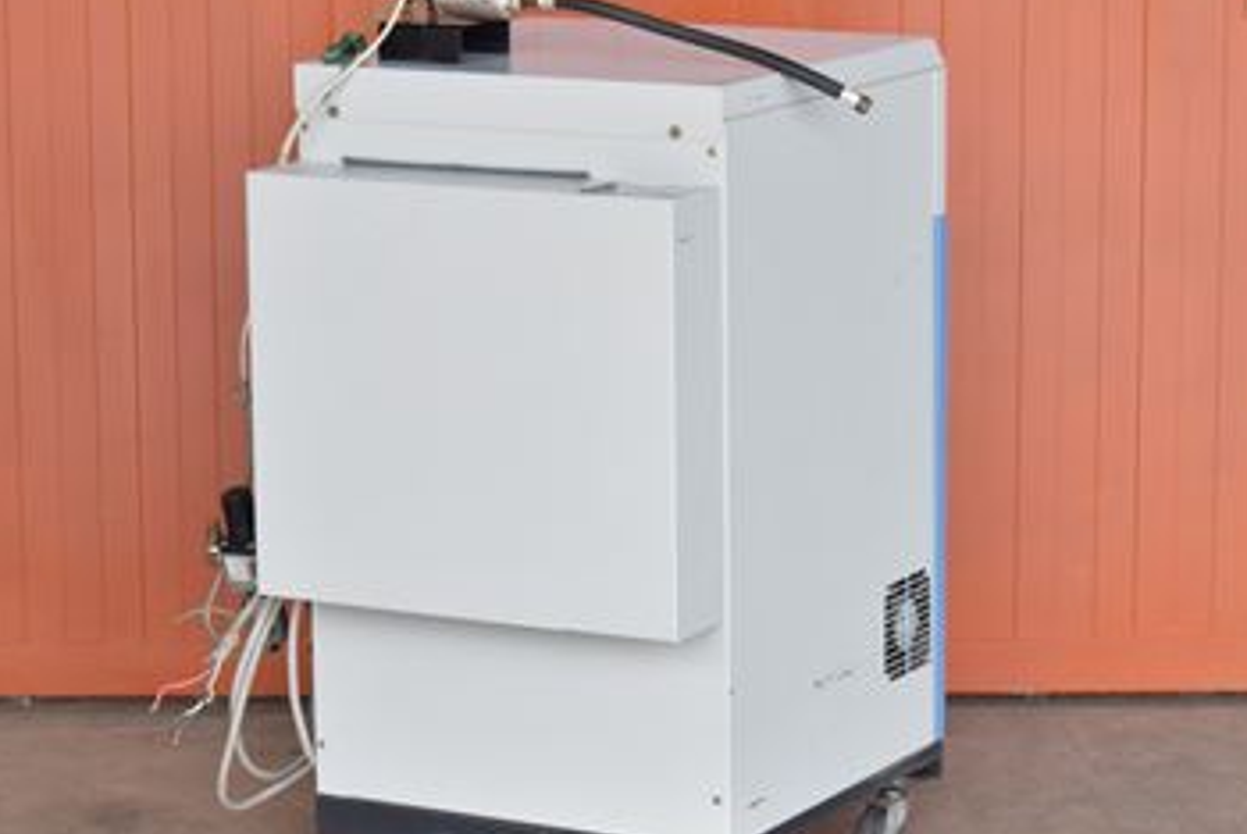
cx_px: 645
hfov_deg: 17.4
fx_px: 4081
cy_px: 492
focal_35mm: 118
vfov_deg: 11.7
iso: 1250
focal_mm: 55
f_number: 6.3
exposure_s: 1/320
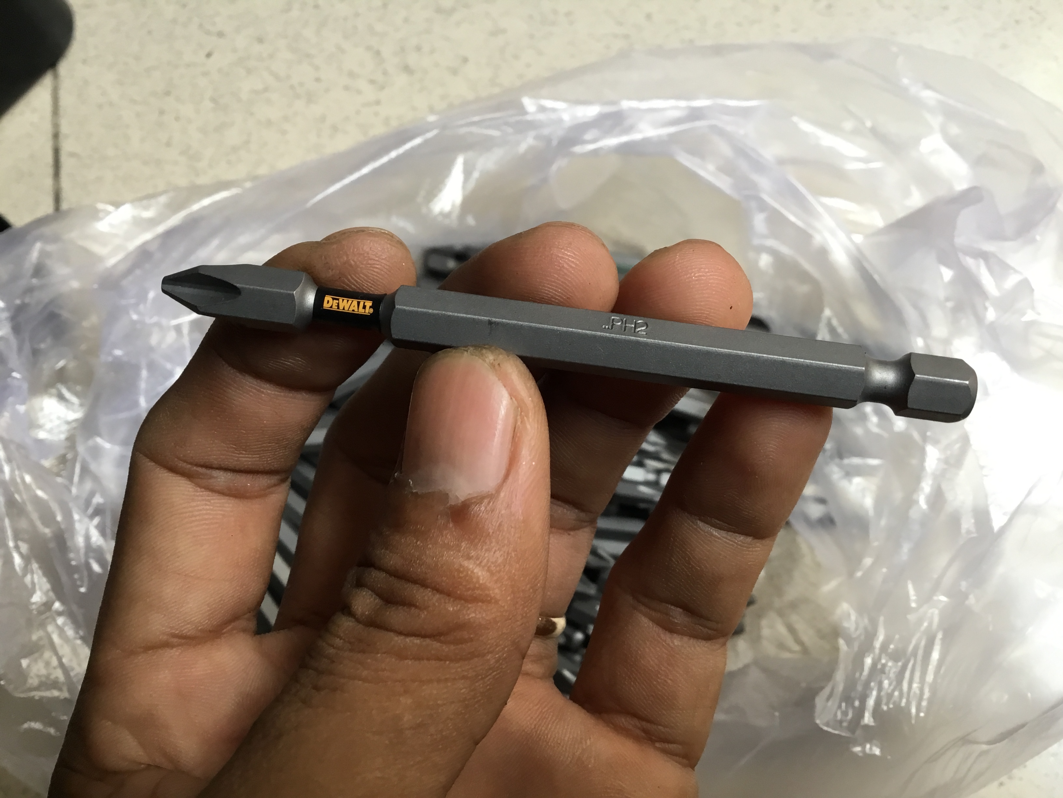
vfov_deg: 45.4
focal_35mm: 31
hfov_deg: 58.4
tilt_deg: -75.6
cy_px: 399
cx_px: 532
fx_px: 952
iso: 32
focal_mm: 3.3
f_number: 2.4
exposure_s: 1/33
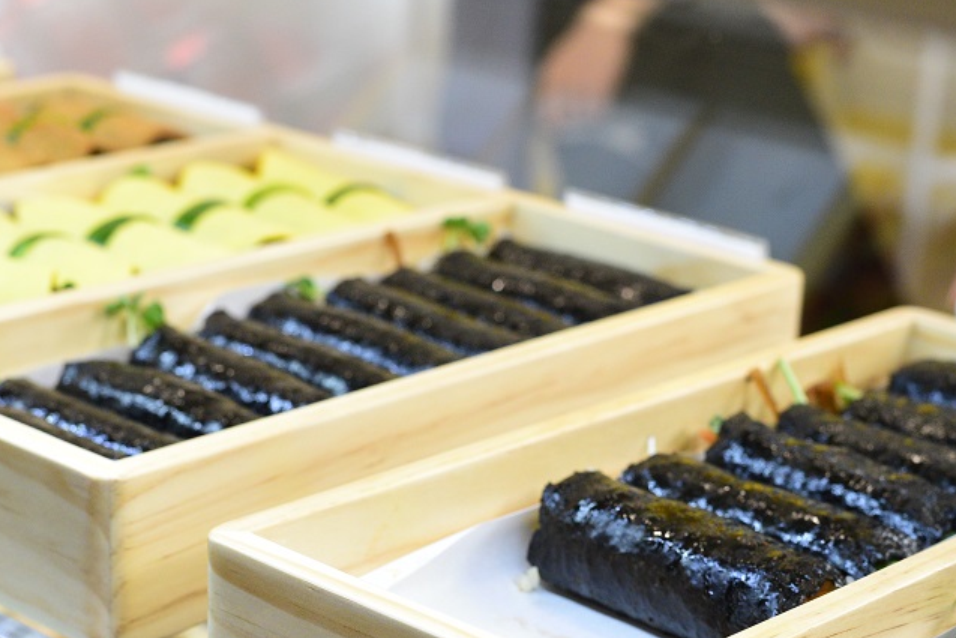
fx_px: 2258
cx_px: 586
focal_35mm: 85
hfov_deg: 23.9
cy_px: 487
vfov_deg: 16.0
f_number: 6.3
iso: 2500
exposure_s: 1/500
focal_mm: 50
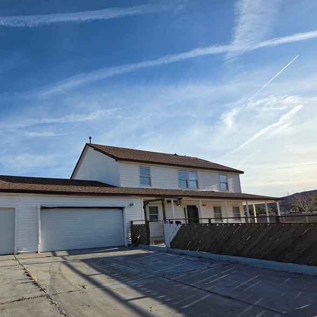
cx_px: 73
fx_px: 207
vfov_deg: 73.7
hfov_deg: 69.1
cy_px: 196
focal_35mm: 20
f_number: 1.9
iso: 40
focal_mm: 2.2
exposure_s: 1/2333
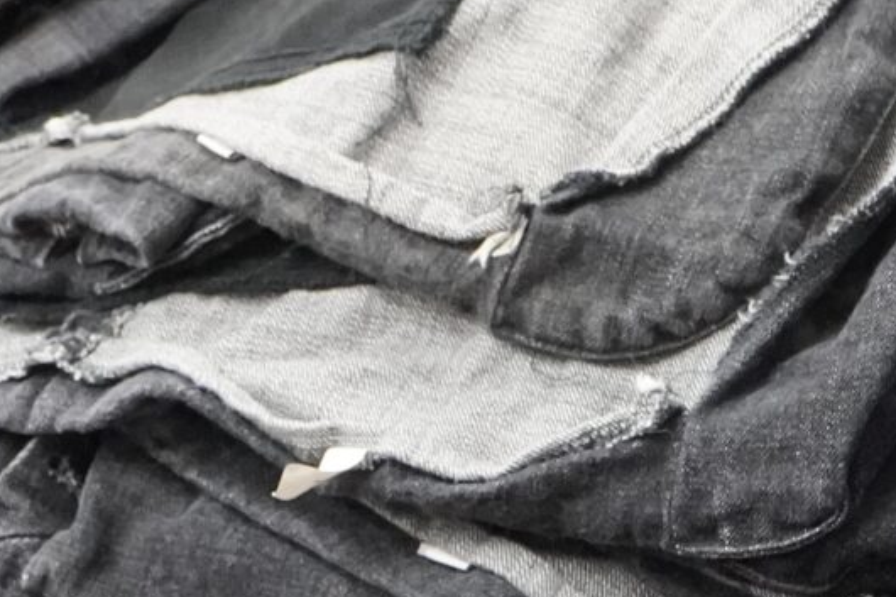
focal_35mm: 289
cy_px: 598
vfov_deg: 4.7
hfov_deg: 7.1
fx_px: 7187
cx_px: 462
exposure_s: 1/80
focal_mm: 51
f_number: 6.3
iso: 3200
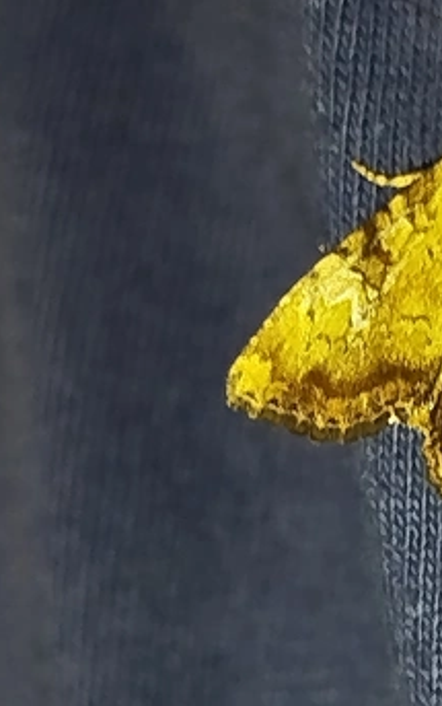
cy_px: 541
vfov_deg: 12.6
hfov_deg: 7.9
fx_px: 3193
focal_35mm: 166
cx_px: 434
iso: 160
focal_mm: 5.31
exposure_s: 1/33
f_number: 1.7
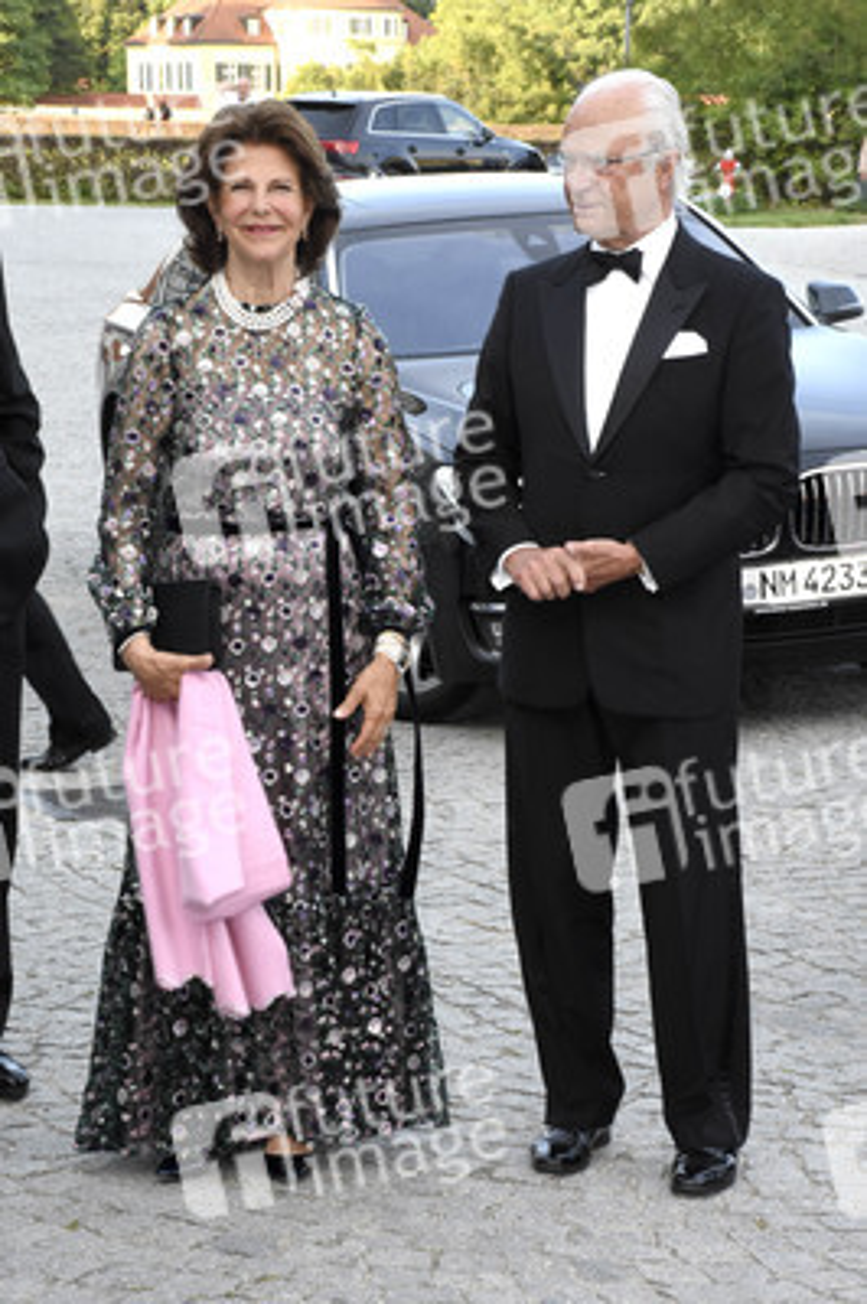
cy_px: 652
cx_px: 434
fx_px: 3582
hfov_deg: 13.8
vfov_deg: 20.6
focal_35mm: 99
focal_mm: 66
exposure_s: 1/100
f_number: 18
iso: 1250
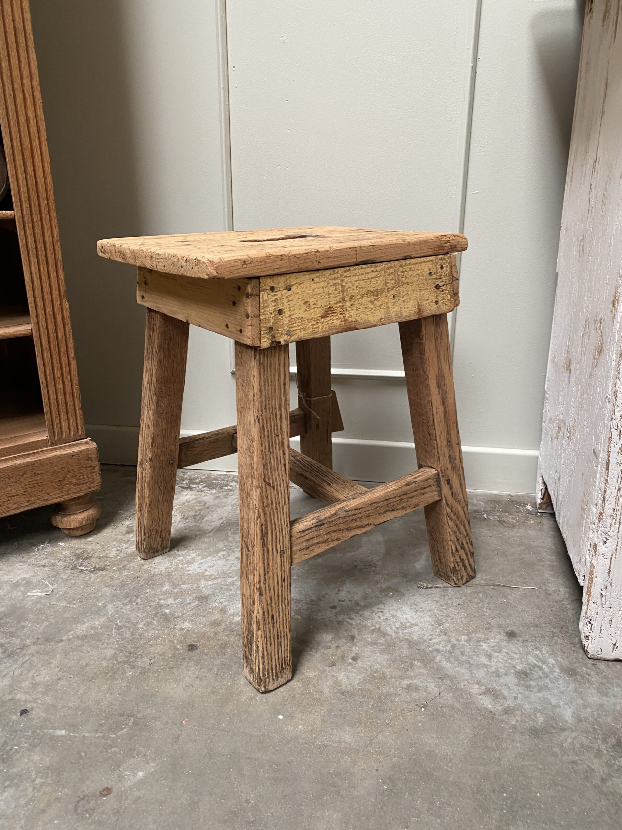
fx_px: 623
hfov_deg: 53.1
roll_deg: -0.6
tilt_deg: -18.3
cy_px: 415
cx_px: 311
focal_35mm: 26
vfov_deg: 67.3
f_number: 1.8
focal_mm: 4.25
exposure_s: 1/73
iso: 125
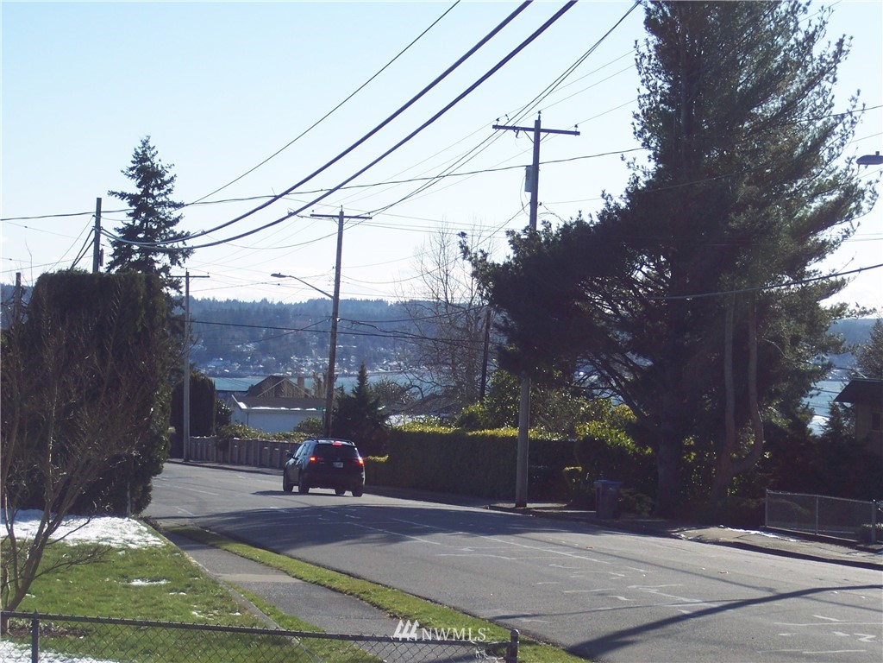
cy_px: 332
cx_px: 442
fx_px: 2653
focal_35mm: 104
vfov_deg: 14.2
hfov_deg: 18.9
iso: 100
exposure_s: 1/750
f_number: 4.8
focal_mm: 21.3
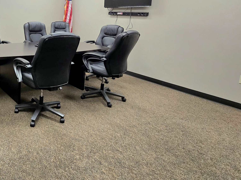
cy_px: 50
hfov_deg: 58.5
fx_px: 181
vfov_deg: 51.3
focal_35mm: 26
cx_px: 28
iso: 160
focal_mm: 2.2
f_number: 2.2
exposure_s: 1/60.2
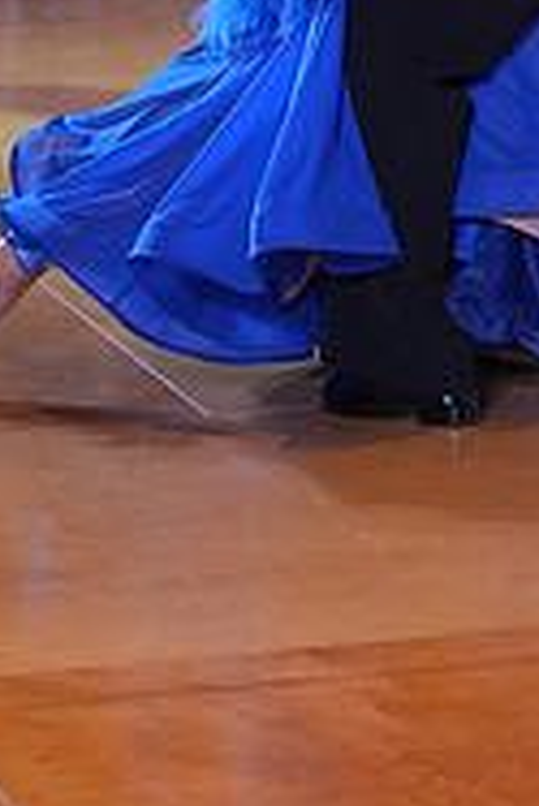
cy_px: -177
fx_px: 5828
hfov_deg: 5.3
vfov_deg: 7.8
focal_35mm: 260
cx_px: 451
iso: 2500
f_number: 4
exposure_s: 1/400
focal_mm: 84
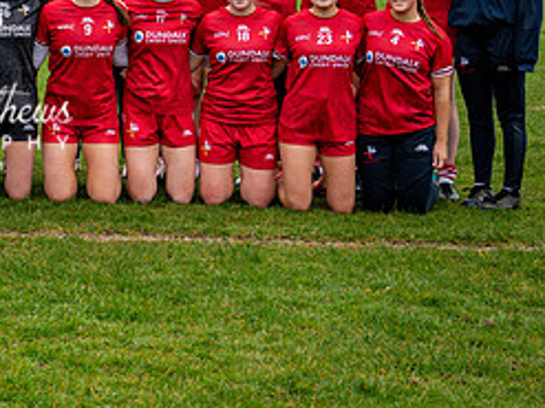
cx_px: -85
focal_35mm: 90
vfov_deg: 16.3
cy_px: 101
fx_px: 1416
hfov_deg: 20.5
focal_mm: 33
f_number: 4
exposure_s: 1/320
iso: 160
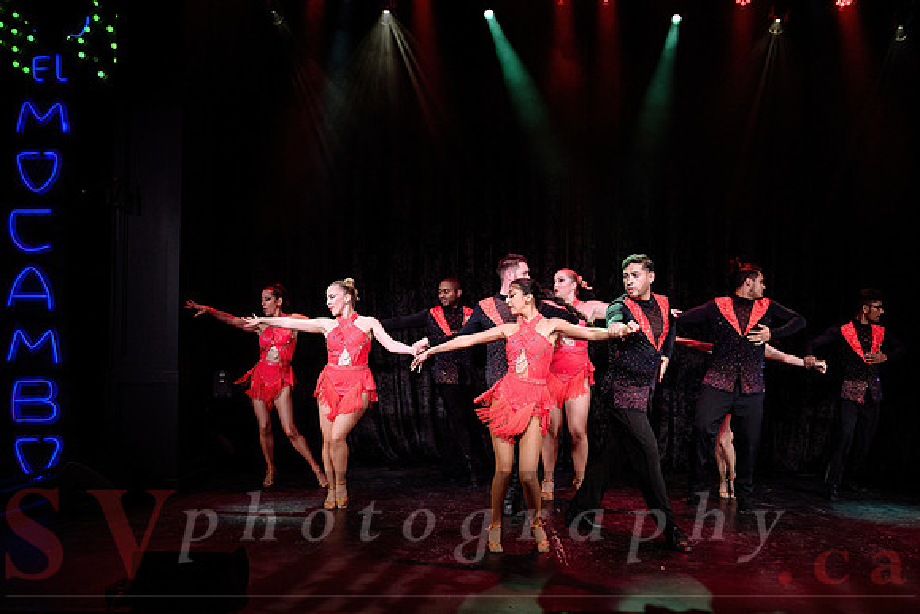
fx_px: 788
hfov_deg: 60.4
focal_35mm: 31
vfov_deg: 42.5
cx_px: 511
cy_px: 348
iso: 1600
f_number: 3.2
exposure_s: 1/400
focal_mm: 27
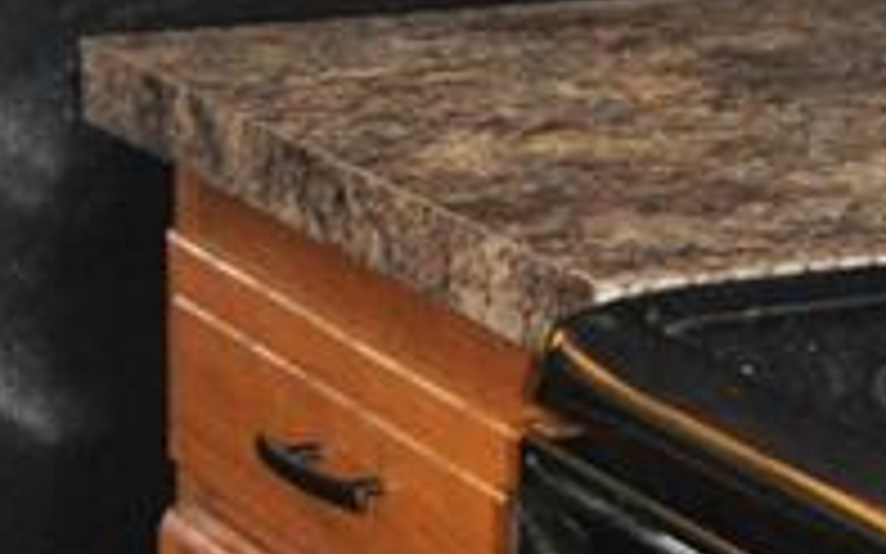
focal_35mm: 209
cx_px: 1538
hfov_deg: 9.6
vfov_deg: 6.1
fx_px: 5045
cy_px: -561
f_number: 3.5
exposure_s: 1/60
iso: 800
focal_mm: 18
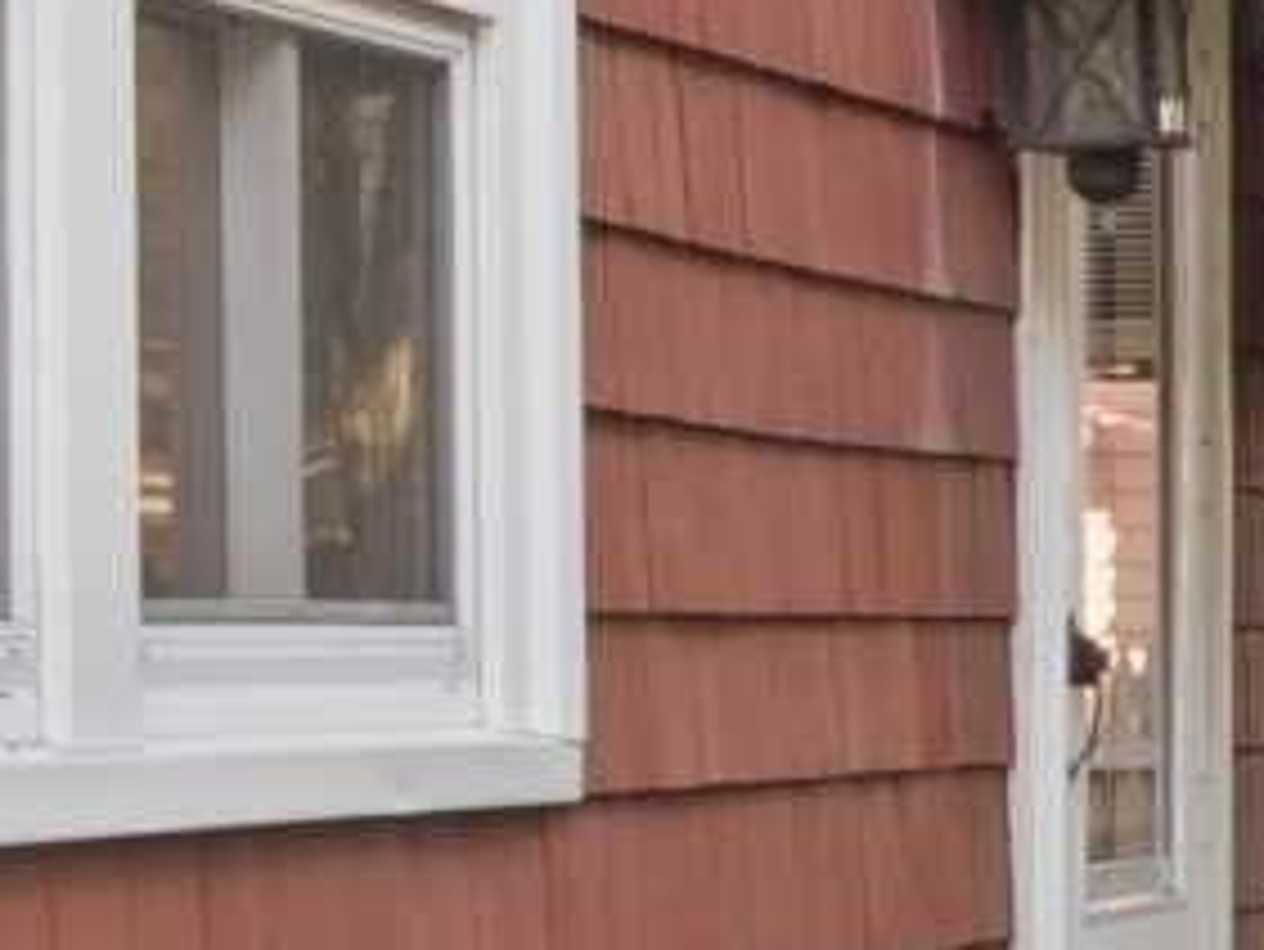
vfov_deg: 8.5
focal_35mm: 175
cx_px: 2555
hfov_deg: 10.4
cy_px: 817
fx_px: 6393
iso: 500
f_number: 8
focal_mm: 17
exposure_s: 1/60
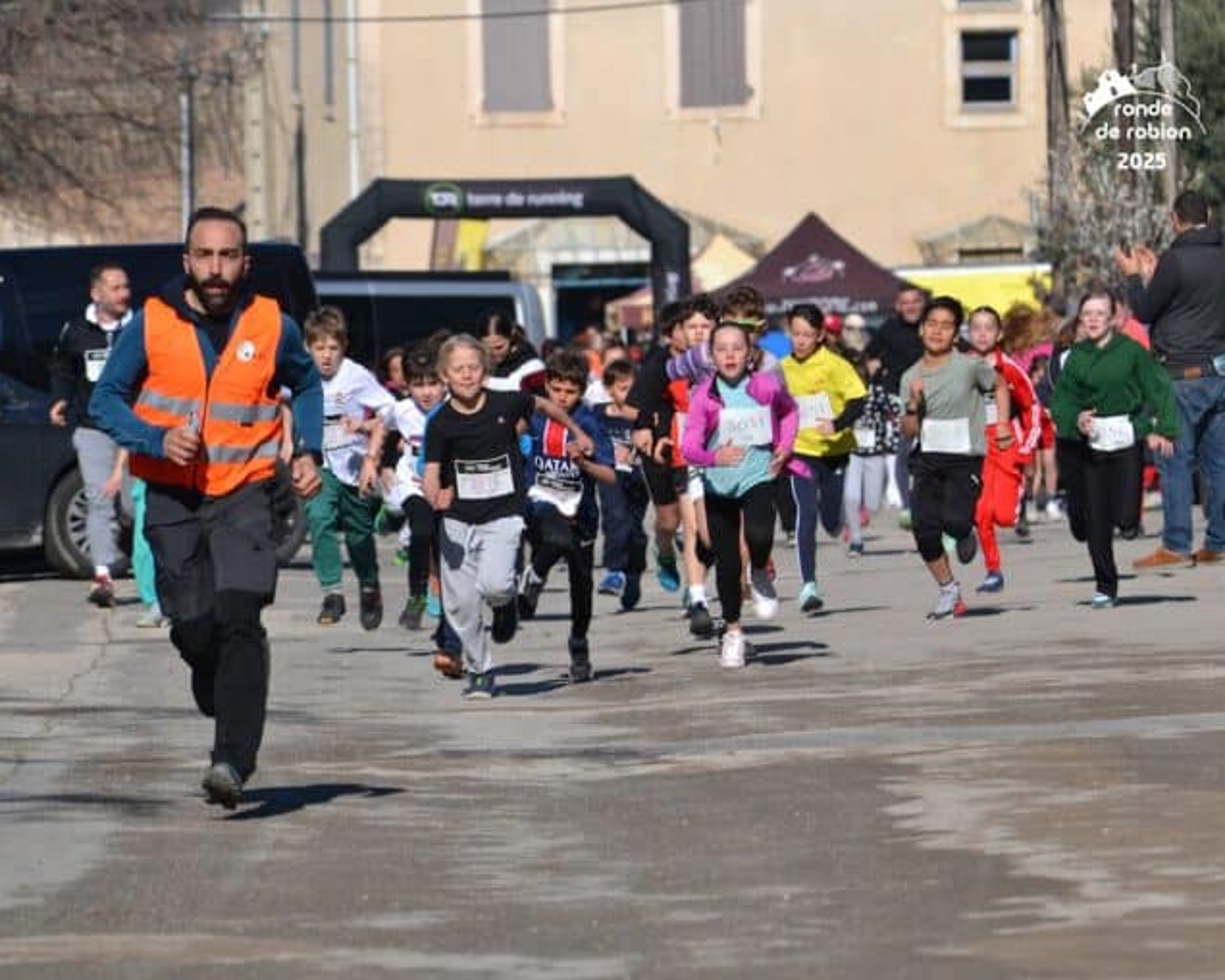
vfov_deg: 4.1
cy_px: 489
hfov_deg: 5.2
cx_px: 507
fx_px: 13562
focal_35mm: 374
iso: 400
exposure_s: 1/2000
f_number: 7.1
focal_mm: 220
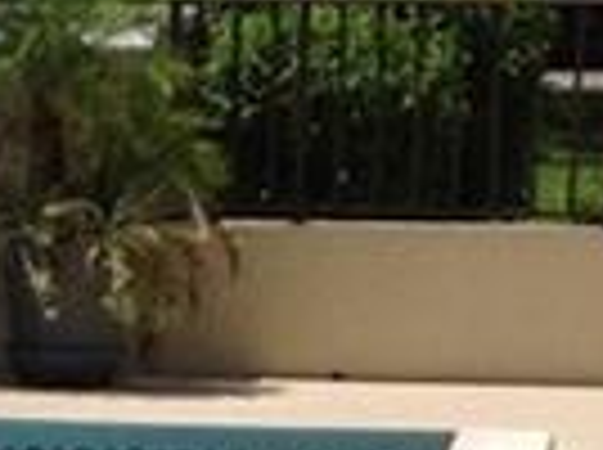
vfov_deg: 5.5
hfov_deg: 7.3
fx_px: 4643
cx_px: -351
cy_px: 612
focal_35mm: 267
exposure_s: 1/4329
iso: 64
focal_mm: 4.28
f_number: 2.4
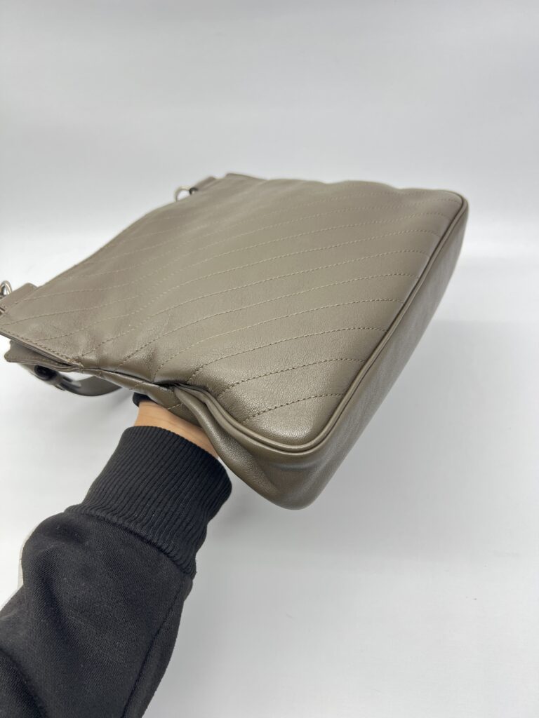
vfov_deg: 67.3
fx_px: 540
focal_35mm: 26
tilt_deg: -45.1
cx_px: 270
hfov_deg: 53.1
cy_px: 359
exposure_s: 1/100
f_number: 1.5
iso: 50
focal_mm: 5.7
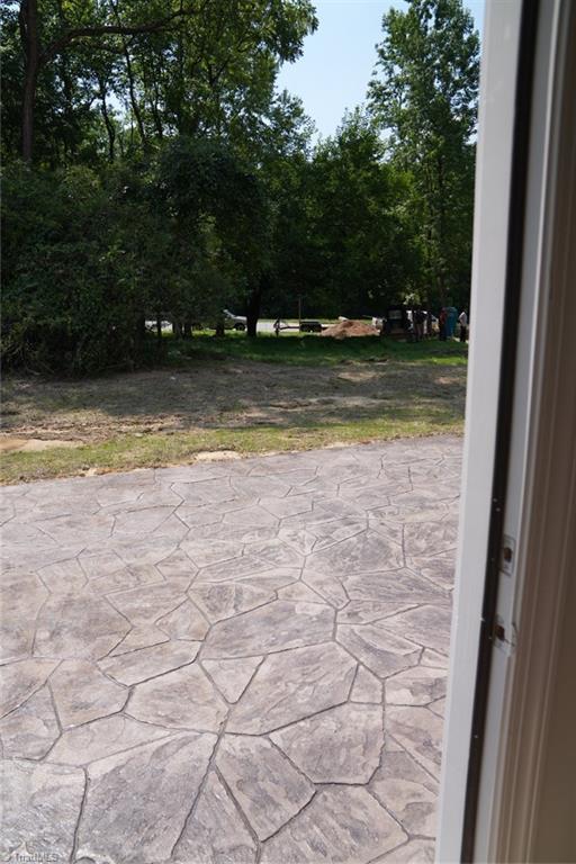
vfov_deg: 73.7
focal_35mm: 24
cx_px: 288
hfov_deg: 53.1
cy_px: 432
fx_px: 576
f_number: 4.5
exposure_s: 1/640
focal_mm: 24
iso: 100
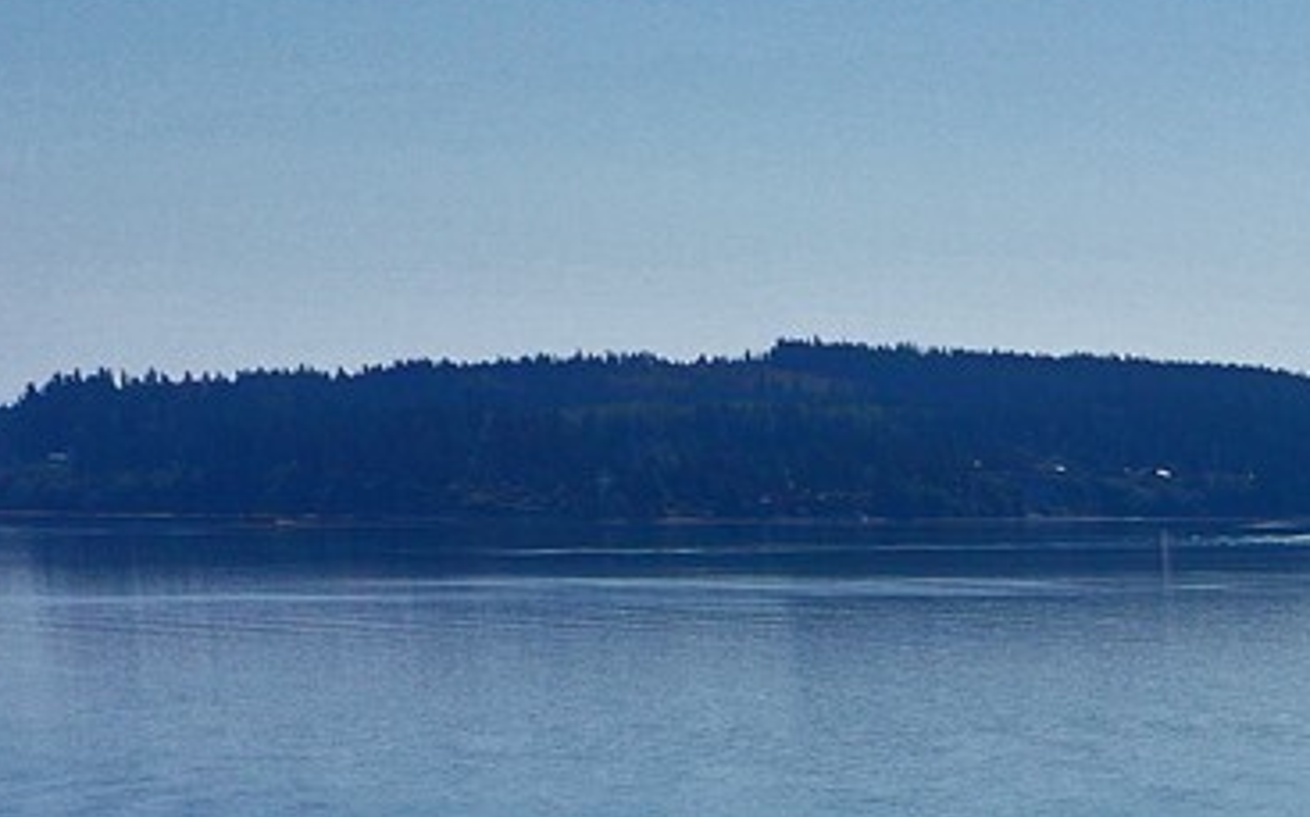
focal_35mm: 132
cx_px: 2183
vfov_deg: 9.3
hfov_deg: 14.4
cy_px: 1679
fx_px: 4710
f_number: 6.3
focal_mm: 10.26
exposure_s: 1/800
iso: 100
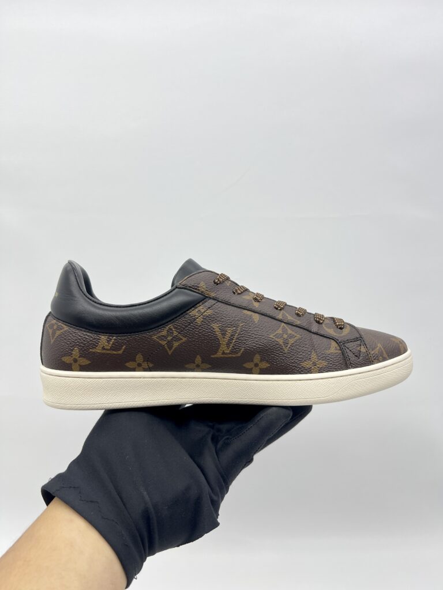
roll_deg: +0.5
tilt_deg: -9.8
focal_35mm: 26
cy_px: 295
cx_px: 222
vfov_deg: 67.3
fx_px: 444
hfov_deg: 53.1
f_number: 1.5
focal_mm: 5.7
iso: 32
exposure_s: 1/139
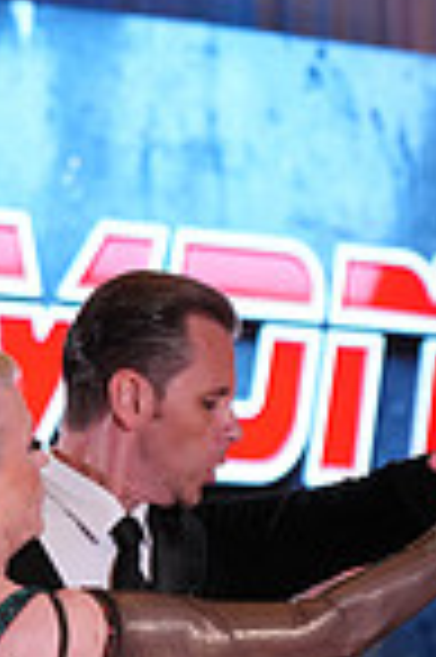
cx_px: 245
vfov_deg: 4.9
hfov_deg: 3.3
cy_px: 909
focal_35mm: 418
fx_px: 7611
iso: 2000
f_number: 4
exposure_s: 1/400
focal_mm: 105
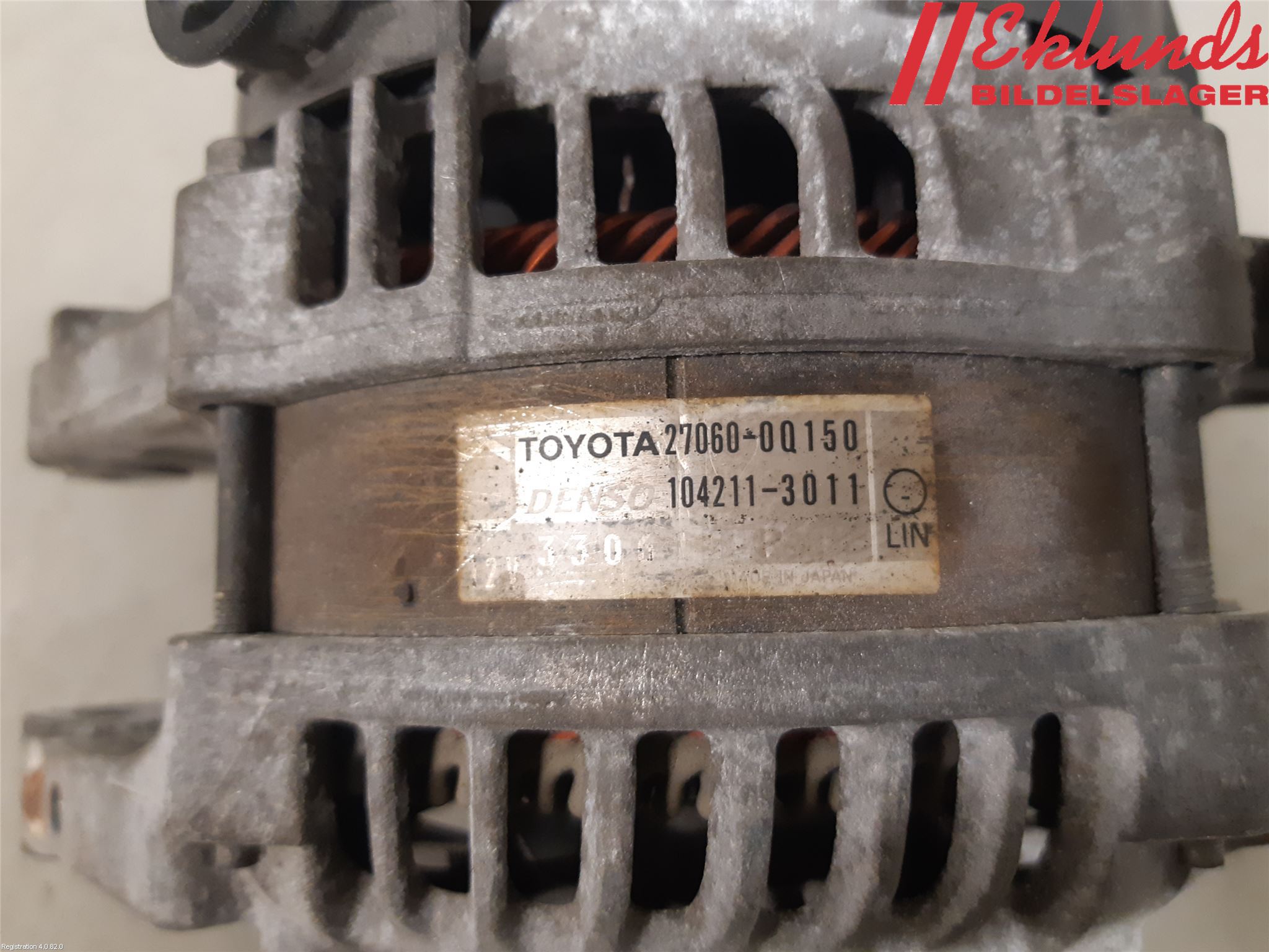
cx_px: 634
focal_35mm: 26
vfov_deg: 53.1
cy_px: 476
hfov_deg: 67.3
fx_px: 953
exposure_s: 1/33
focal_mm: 3.93
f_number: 1.7
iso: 250
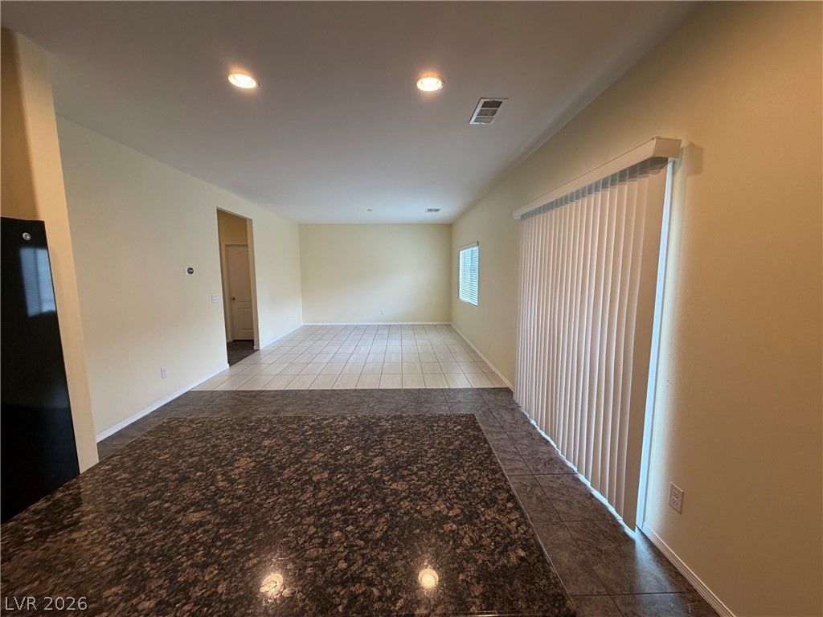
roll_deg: +0.7
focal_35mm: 14
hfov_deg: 102.1
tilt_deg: -7.2
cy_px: 308
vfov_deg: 85.7
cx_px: 412
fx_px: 333
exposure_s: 1/120
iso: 320
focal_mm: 2.22
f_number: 2.2
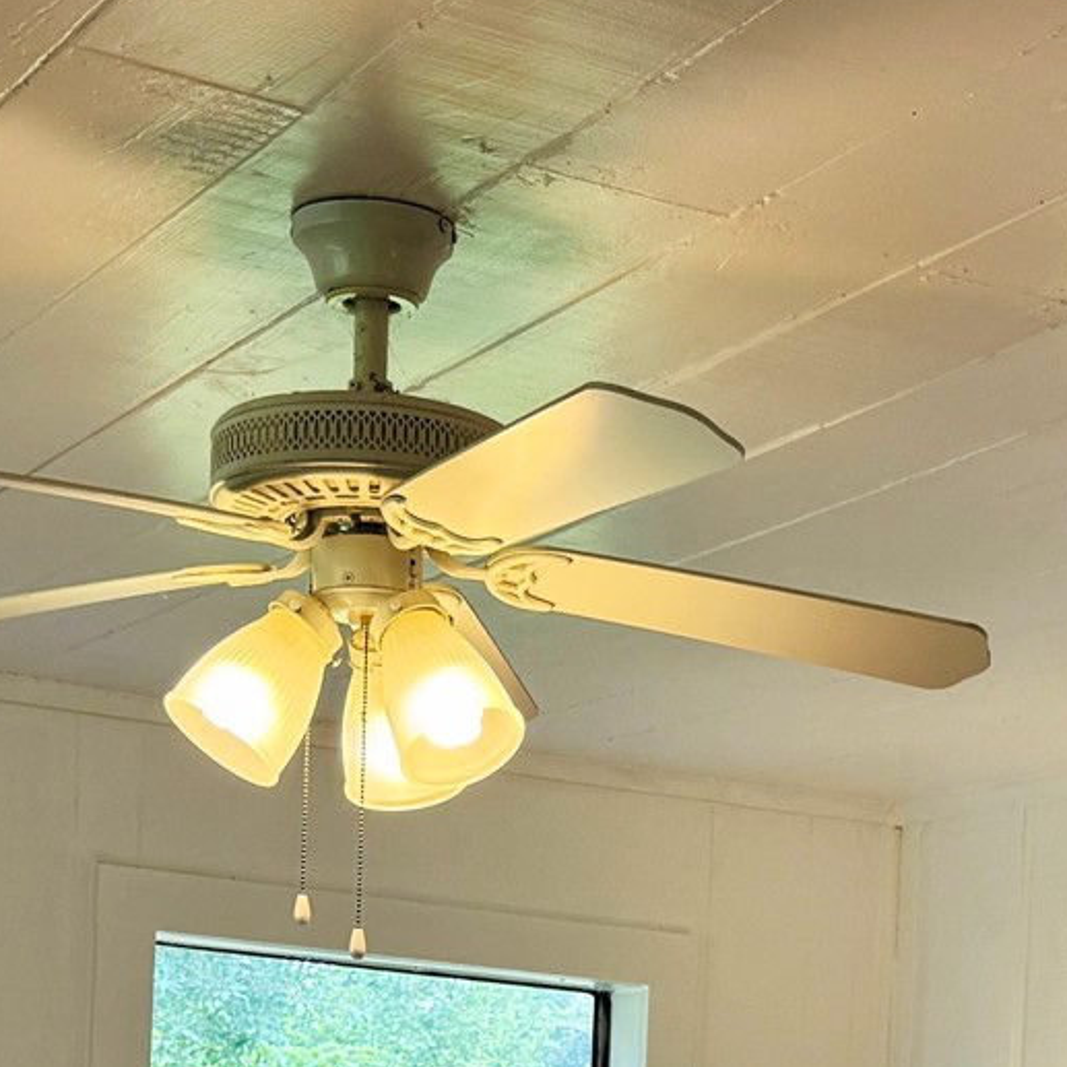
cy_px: 1393
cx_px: 714
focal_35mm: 84
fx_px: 2929
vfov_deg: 19.1
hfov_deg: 20.6
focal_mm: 6.76
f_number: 1.78
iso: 64
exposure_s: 1/160
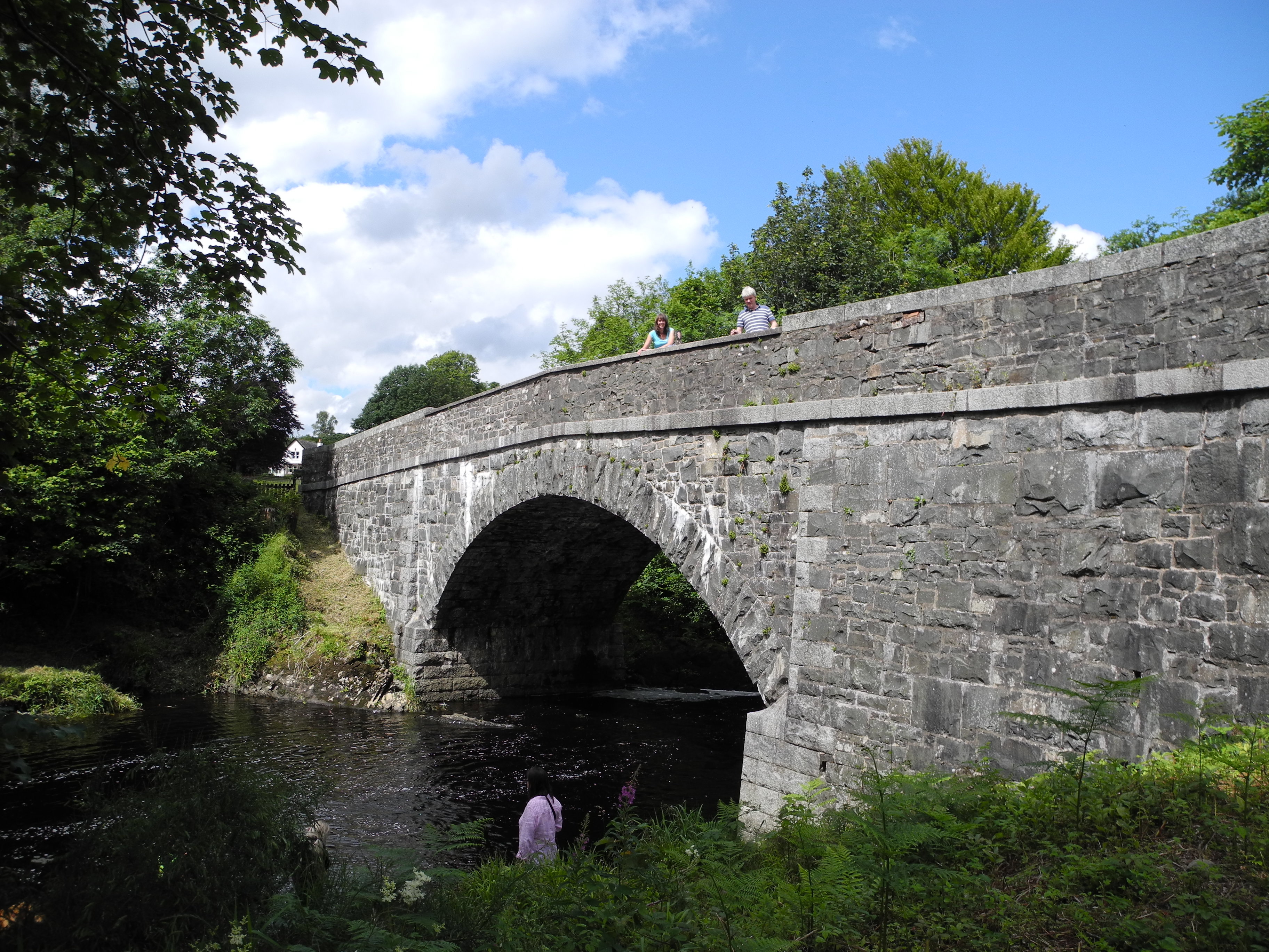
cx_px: 634
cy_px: 476
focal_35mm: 28
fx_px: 1026
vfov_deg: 49.7
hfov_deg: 63.4
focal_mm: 6
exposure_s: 1/948
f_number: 3.2
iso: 100
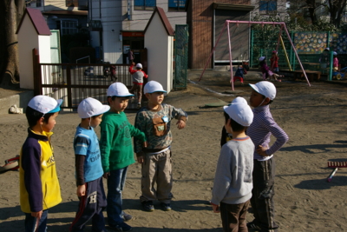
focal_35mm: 42
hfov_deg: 46.4
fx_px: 405
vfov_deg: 31.9
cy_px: 116
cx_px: 174
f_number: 8
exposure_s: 1/350
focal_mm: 28
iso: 200
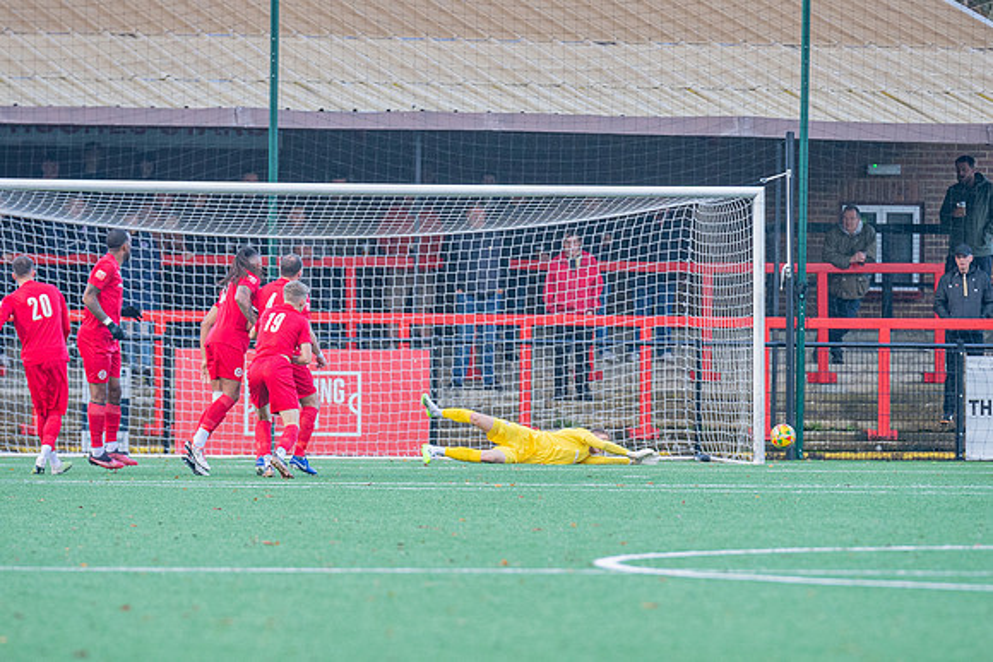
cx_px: 496
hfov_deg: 5.0
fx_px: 11373
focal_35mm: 412
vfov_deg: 3.3
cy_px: 331
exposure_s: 1/1000
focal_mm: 270
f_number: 4
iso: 2000
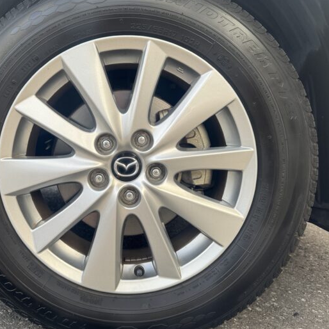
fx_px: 355
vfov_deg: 49.7
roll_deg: -0.8
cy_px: 156
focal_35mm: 33
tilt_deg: -5.0
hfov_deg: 49.2
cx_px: 120
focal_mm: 6.76
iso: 80
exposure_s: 1/1131
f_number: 1.78
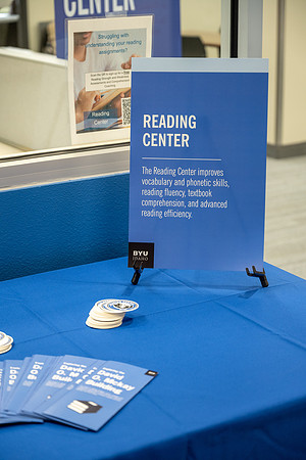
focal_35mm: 70
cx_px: 153
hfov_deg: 19.5
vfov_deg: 28.8
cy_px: 230
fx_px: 892
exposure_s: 1/160
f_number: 4
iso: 1000
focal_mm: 70
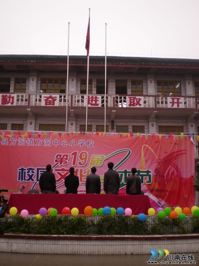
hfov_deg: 37.7
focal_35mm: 38
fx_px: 291
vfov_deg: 49.0
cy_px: 133
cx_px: 100
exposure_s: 1/76.5
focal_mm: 6.3
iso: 82
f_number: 3.1
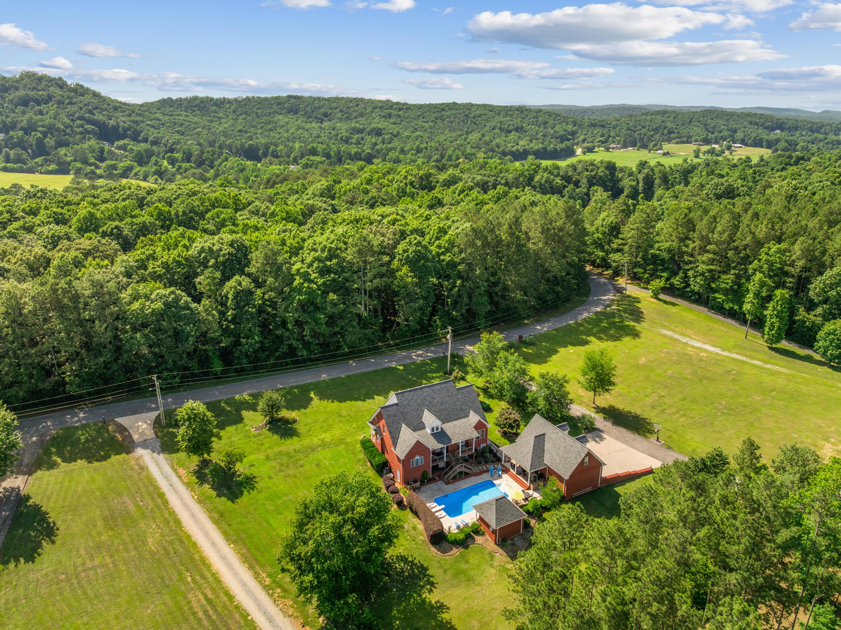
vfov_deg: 56.8
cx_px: 420
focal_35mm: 24
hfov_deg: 71.6
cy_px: 315
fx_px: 583
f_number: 2.8
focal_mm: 12.29
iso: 220
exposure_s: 1/1600
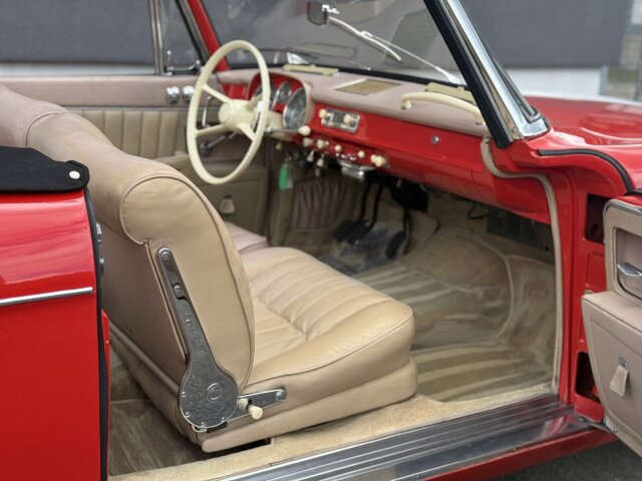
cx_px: 321
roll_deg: -2.6
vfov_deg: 30.3
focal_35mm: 48
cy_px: 240
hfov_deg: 39.7
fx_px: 890
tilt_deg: -14.1
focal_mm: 6.76
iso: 80
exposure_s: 1/1377
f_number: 1.78
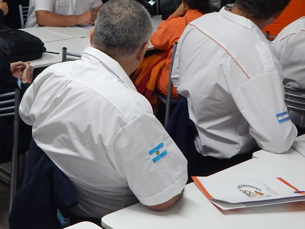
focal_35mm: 65
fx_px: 573
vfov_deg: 22.2
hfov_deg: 28.0
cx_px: -4
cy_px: 39
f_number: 3
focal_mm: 4
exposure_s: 1/30
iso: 320
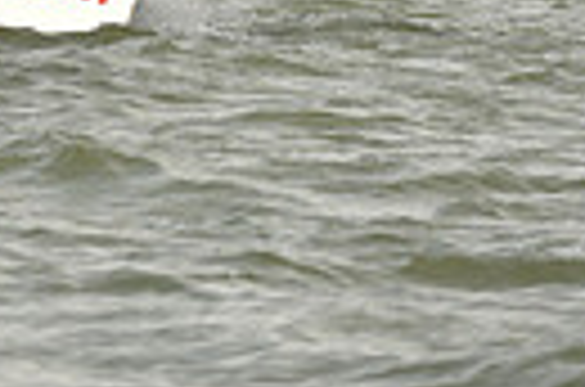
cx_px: -97
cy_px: -878
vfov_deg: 1.1
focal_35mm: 1299
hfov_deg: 1.6
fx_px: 21057
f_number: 7.1
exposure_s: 1/1250
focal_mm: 290
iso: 320
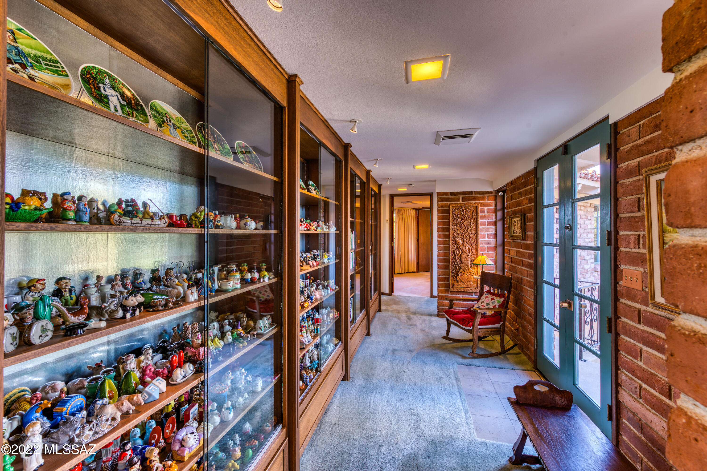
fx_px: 275
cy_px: 236
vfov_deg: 81.2
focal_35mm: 14
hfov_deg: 104.2
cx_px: 354
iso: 100
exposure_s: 1/13
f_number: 10
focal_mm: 14
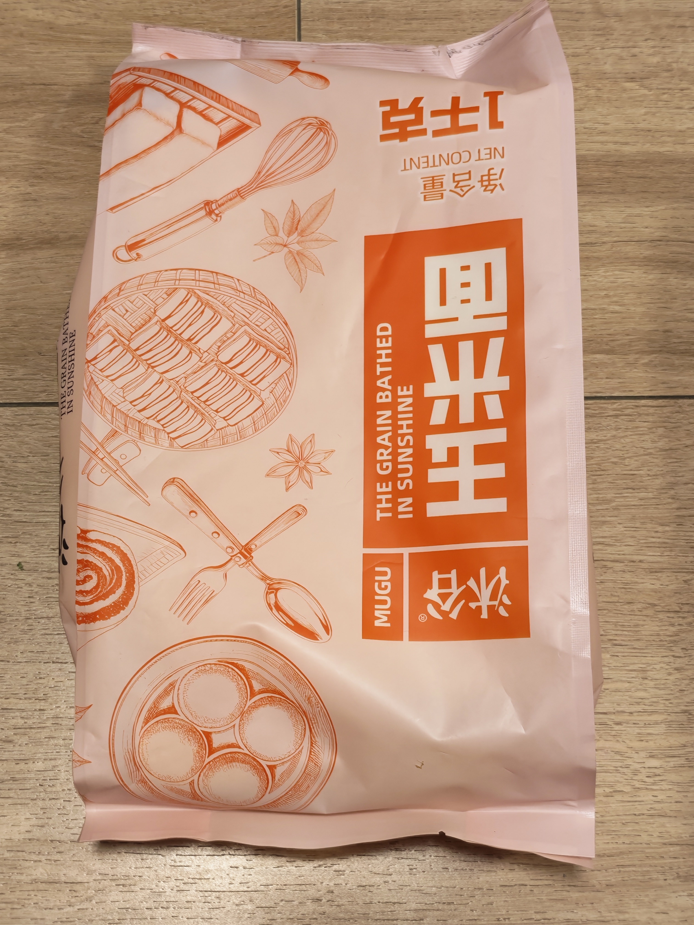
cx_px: 347
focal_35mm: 59
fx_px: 1577
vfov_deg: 32.7
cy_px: 462
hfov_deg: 24.8
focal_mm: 5.52
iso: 320
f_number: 1.9
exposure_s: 1/33
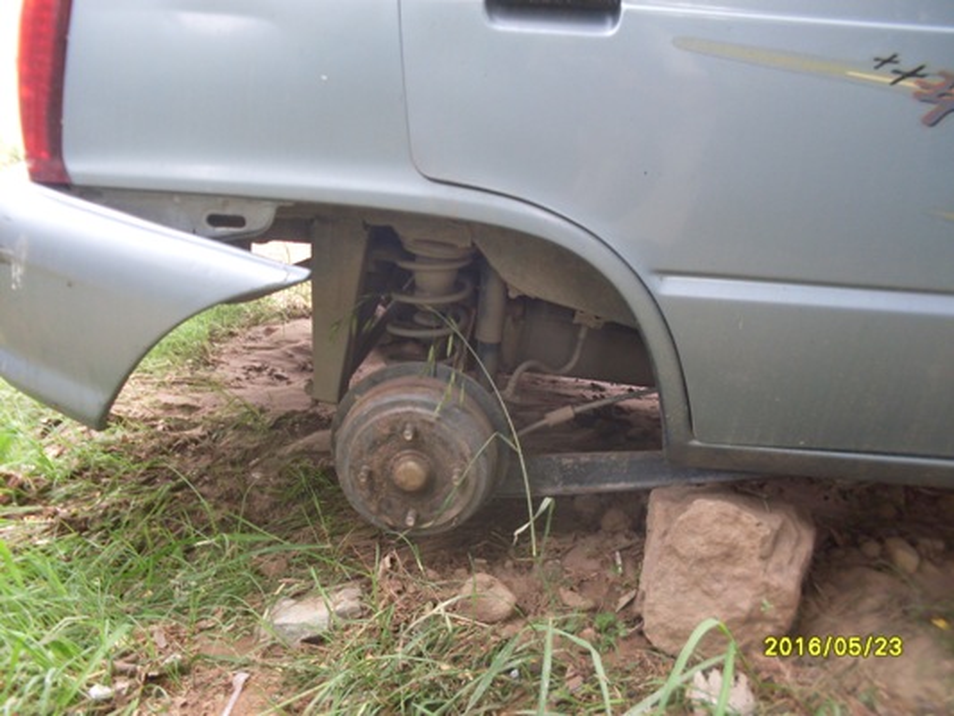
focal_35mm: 38
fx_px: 1047
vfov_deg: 37.7
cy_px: 358
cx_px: 477
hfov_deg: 49.0
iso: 100
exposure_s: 1/60
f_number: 2.8
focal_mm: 6.3
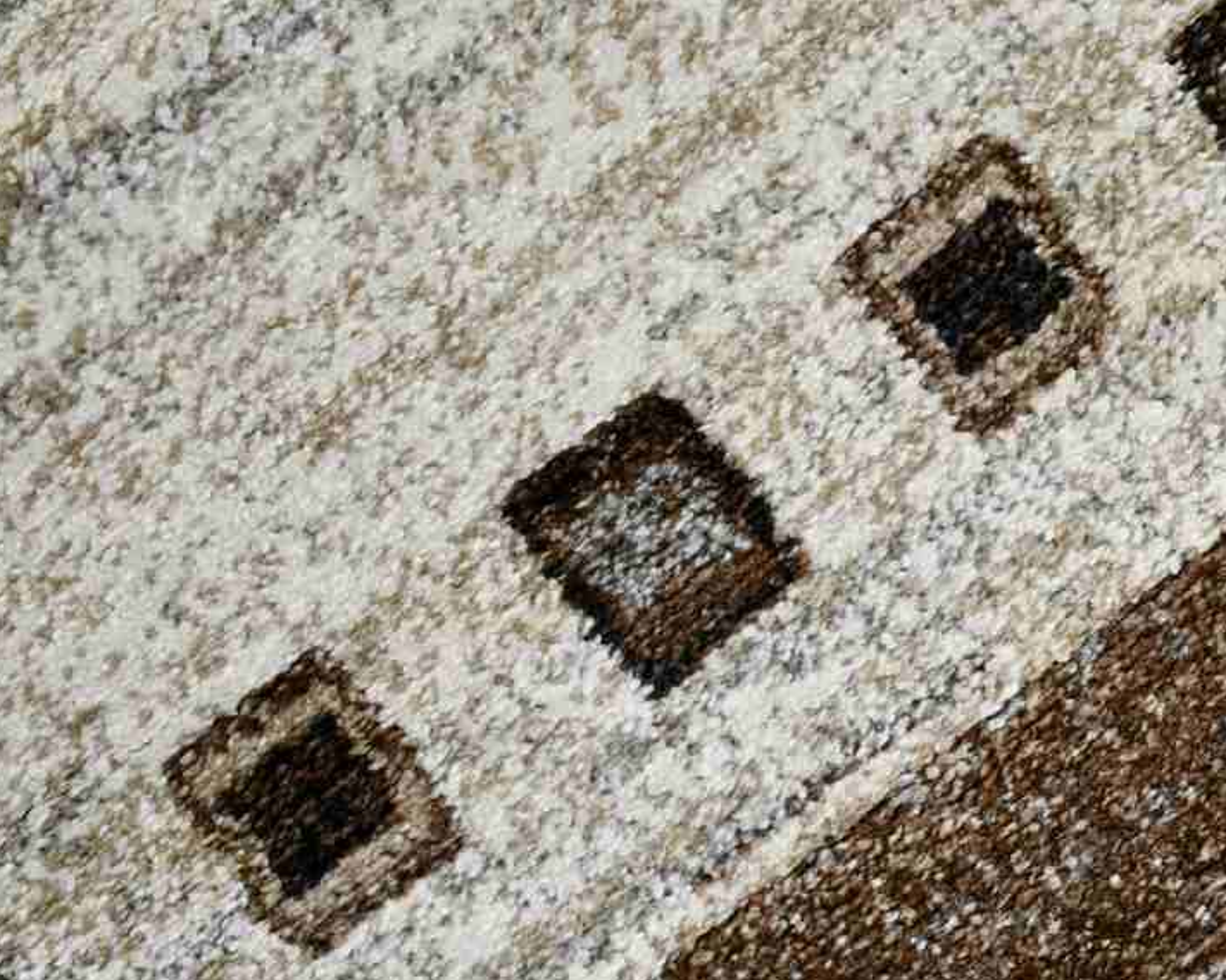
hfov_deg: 19.6
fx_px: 3448
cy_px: 859
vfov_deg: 16.0
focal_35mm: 95
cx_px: 1228
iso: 800
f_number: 4
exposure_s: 1/125
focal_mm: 32
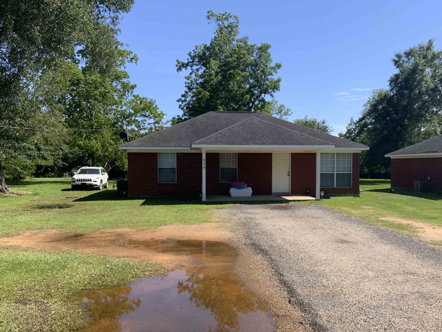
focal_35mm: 32
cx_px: 234
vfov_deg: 44.1
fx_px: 409
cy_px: 181
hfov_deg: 56.8
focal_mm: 3
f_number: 1.8
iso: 16
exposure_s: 1/1377
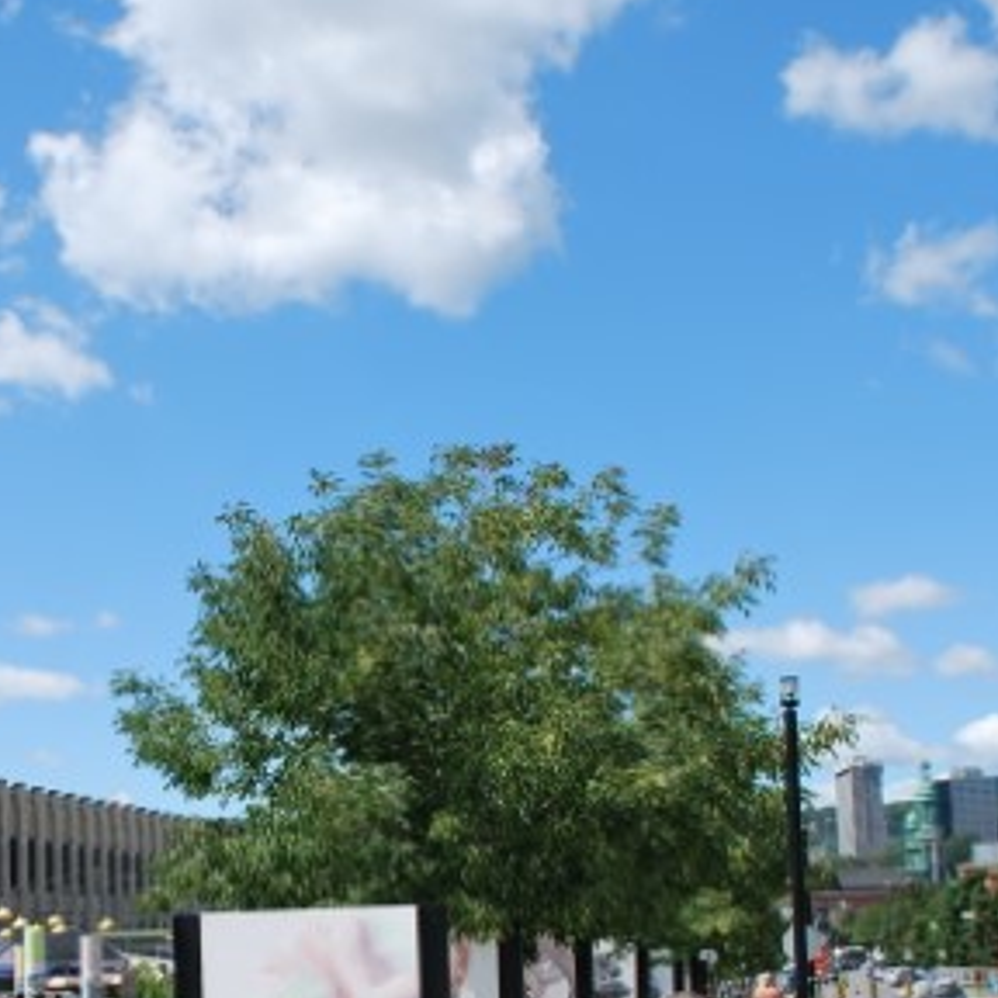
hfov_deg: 29.2
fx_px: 1859
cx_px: 154
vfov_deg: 29.4
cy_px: 794
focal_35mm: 57
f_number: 8
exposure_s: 1/250
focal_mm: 18
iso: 100
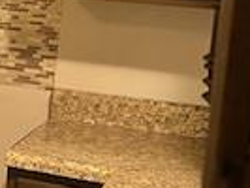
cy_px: 34
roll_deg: -1.9
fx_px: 904
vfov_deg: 11.8
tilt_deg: -8.0
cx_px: -331
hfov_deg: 12.6
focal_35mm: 125
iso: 400
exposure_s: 1/40
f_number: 1.5
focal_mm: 5.7
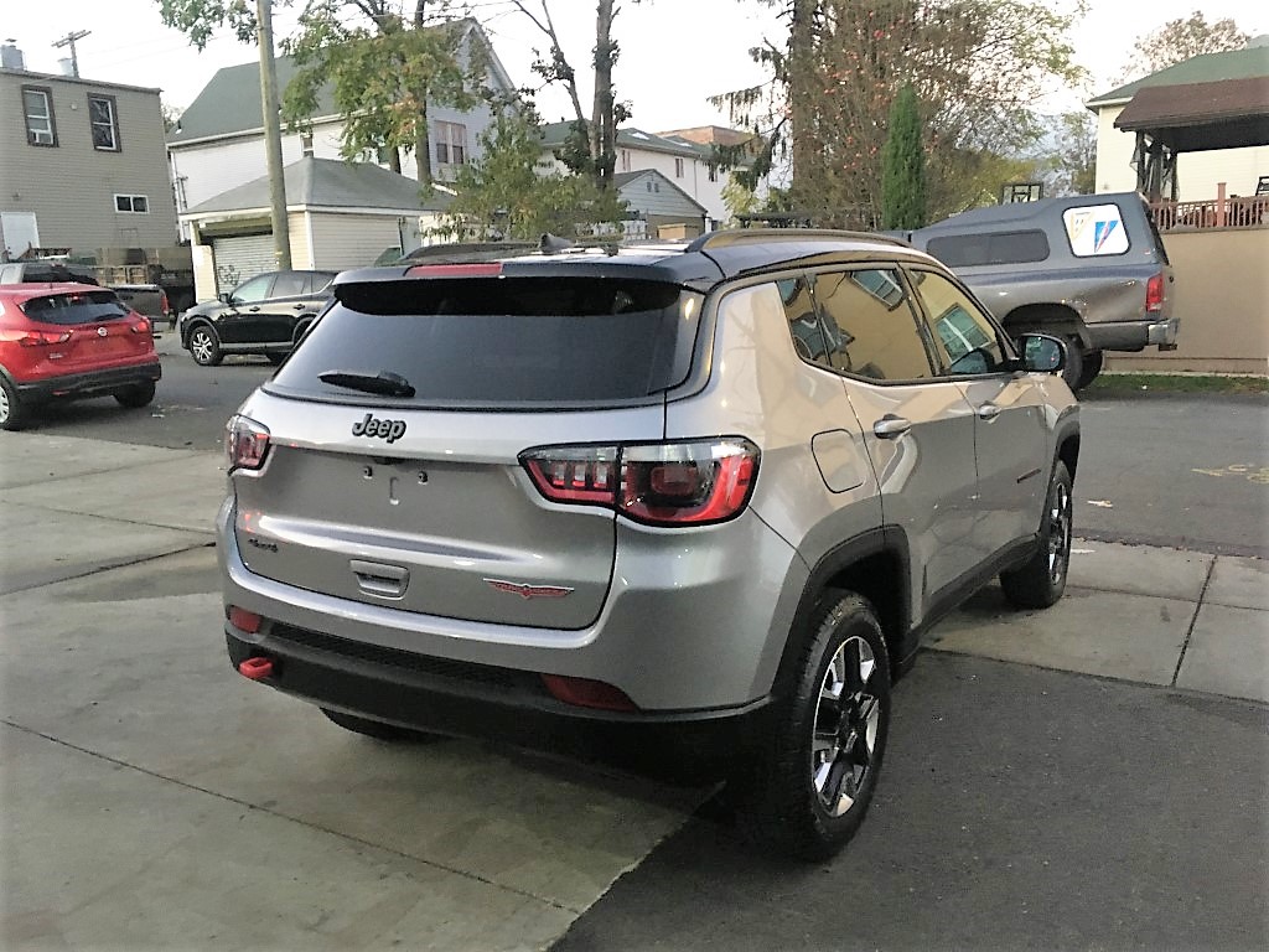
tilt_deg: -9.8
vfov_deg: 48.2
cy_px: 476
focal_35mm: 29
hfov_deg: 61.7
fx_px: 1063
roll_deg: +1.9
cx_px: 634
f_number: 2.2
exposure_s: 1/30
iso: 200
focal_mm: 4.15
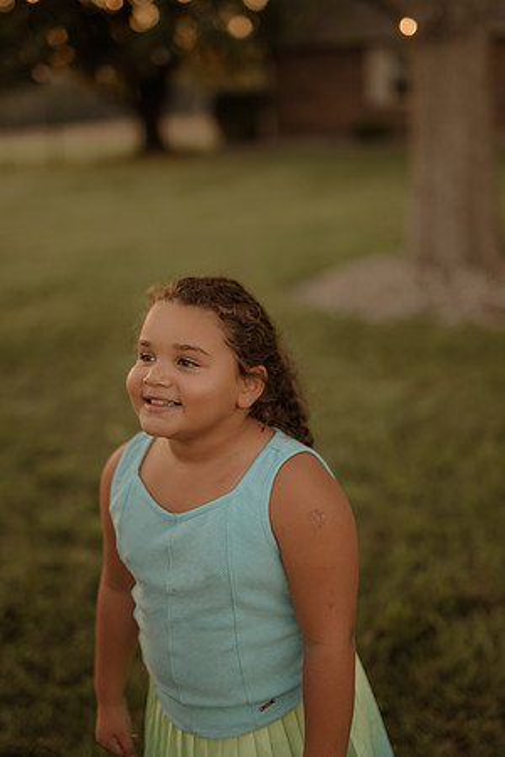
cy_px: 378
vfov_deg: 39.6
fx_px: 1052
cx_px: 252
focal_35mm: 50
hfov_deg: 27.0
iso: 200
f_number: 2.8
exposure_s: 1/320
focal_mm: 50
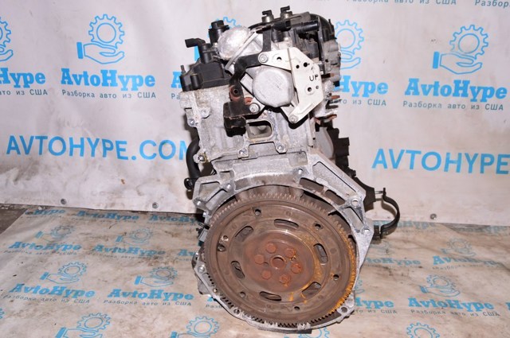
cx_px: 255
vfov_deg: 39.9
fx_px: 467
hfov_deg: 57.3
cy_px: 169
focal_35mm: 33
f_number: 8
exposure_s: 1/200
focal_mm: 22
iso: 1600
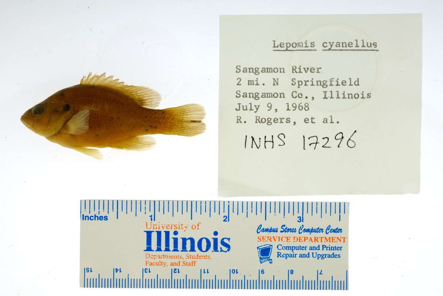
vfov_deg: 22.6
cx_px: 222
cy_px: 148
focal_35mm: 60
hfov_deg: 33.4
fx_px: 739
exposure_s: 1/160
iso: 100
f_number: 10
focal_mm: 60
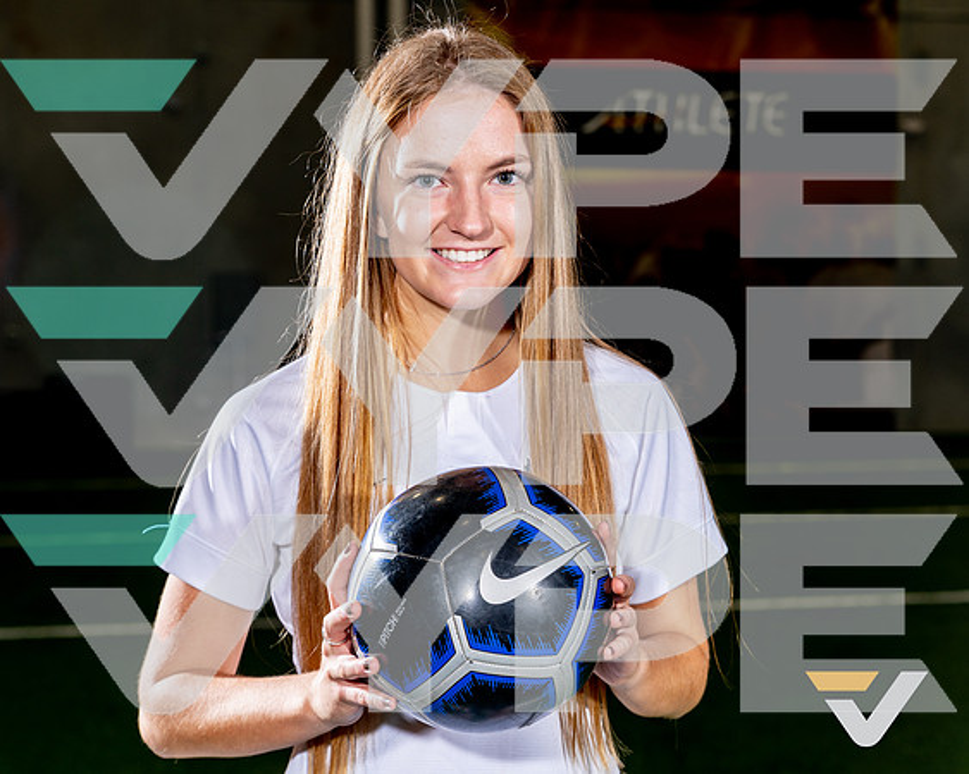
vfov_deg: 17.7
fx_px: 2493
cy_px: 406
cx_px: 480
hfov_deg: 22.0
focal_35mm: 87
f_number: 5.6
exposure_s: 1/125
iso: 100
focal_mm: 70
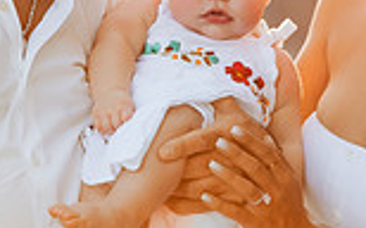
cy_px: 91
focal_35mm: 517
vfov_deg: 2.5
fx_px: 5153
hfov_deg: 4.1
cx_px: 238
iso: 80
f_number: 1.8
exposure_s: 1/500
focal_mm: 135
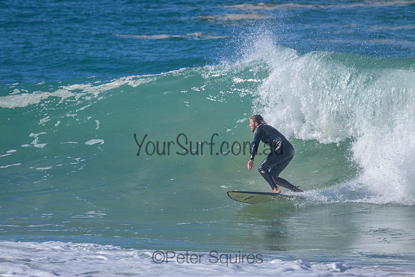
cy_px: 138
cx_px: 208
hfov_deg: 2.6
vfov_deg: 1.7
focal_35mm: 800
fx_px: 9224
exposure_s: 1/2000
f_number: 11
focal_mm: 800
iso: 1000
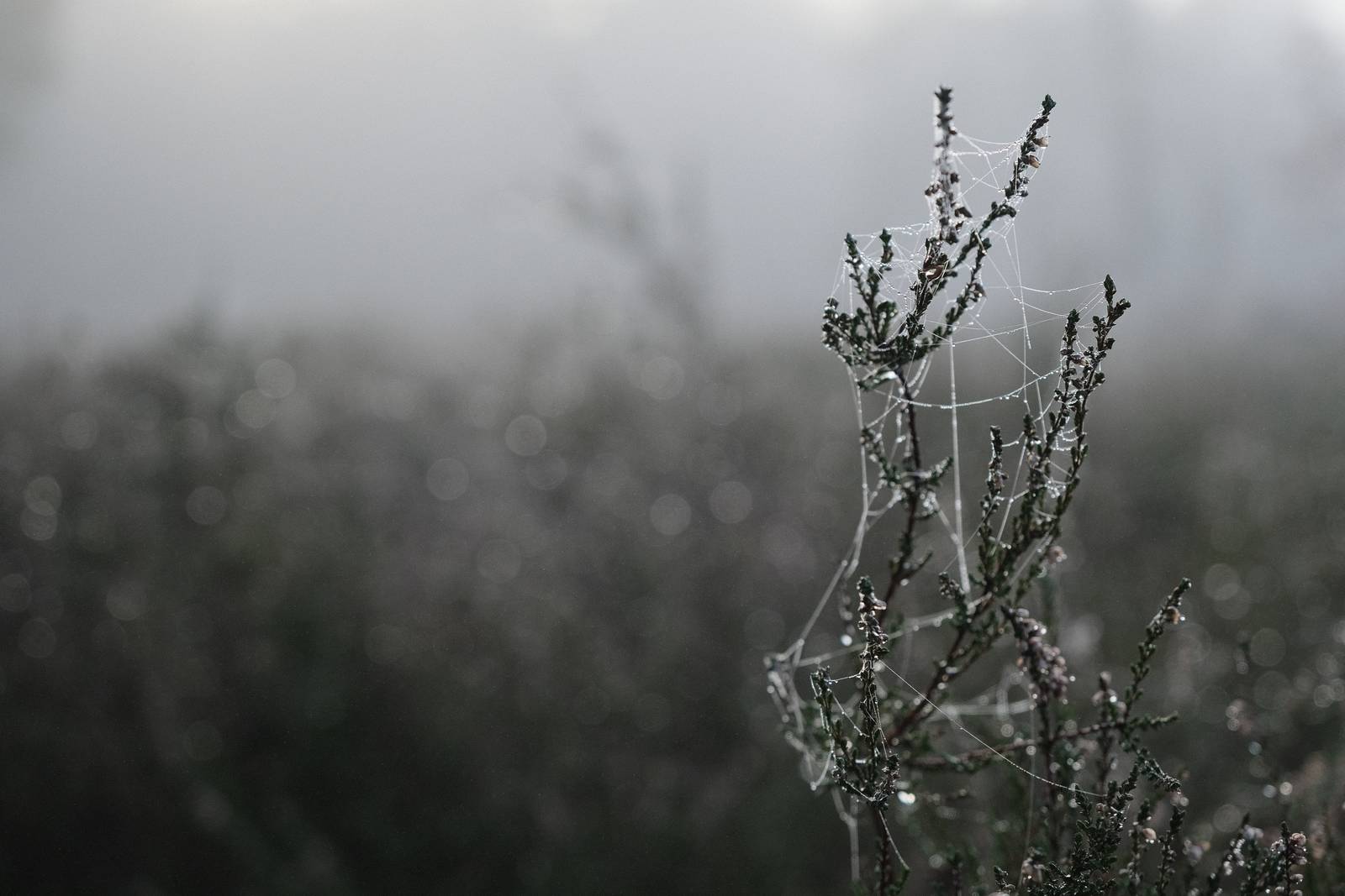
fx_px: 2839
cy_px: 448
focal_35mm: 76
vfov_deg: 18.0
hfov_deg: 26.6
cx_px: 672
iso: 640
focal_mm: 50.5
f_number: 4
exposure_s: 1/750
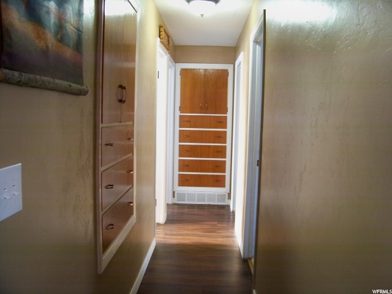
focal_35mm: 33
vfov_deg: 42.9
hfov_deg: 55.4
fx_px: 374
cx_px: 196
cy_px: 147
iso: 400
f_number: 2.8
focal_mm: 5.85
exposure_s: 1/30
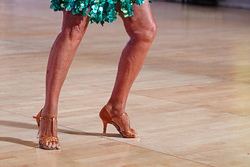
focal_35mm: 128
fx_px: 890
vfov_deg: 10.5
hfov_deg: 16.0
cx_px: 126
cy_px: -49
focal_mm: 70
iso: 2000
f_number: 2.8
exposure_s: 1/400
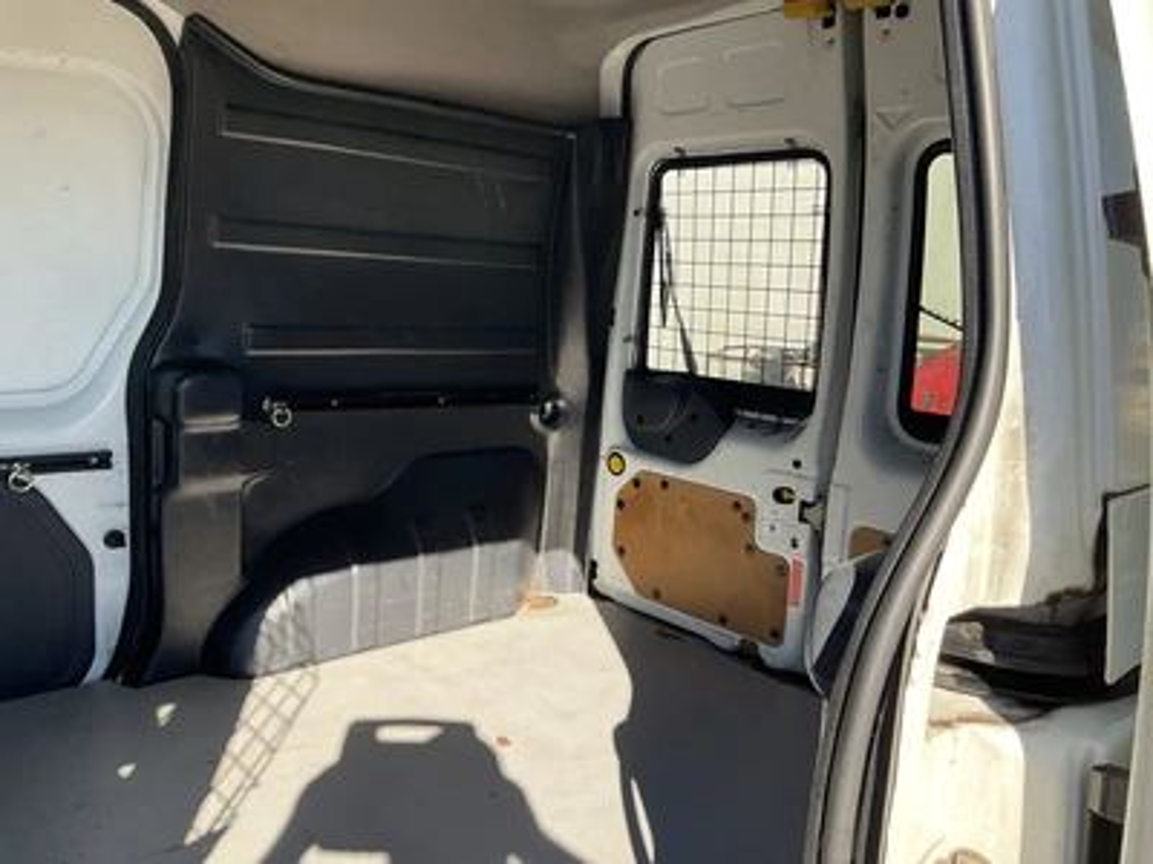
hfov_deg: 61.7
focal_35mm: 29
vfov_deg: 48.2
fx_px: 966
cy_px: 432
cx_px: 576
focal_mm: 3
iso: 25
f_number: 1.8
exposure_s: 1/415
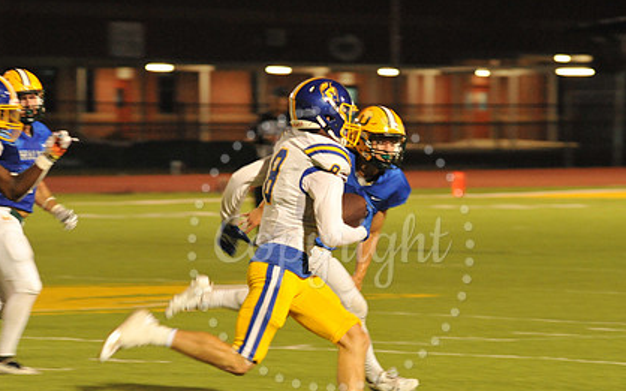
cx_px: 331
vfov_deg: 4.6
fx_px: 4827
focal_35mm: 283
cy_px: 247
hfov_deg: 7.4
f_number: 5.6
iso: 5000
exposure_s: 1/200
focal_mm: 200
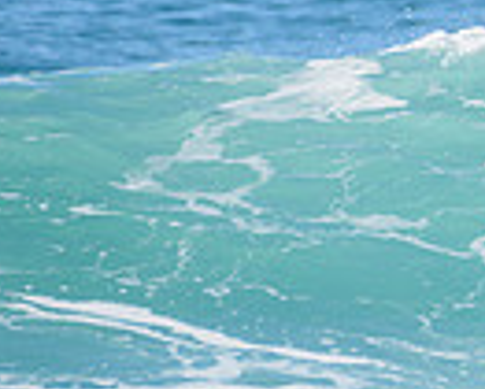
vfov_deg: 0.6
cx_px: 1286
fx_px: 36645
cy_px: 104
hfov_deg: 0.8
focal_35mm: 2551
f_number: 5.6
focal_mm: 500
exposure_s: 1/2000
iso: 220
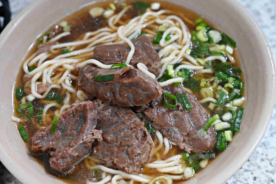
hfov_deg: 27.0
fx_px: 575
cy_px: 92
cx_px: 138
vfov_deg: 18.2
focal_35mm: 75
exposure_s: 1/200
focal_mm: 50
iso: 8000
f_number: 3.5
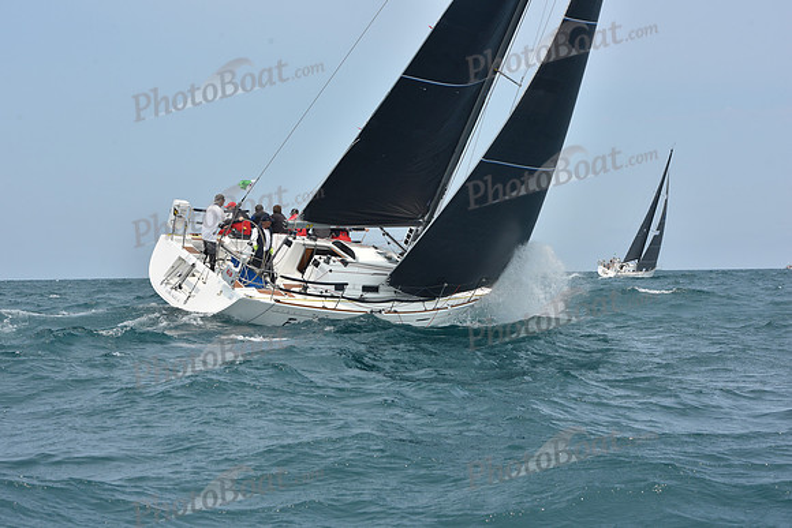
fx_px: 1804
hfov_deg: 24.8
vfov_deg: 16.7
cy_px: 264
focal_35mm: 82
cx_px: 396
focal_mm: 82
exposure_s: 1/800
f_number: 10
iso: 250
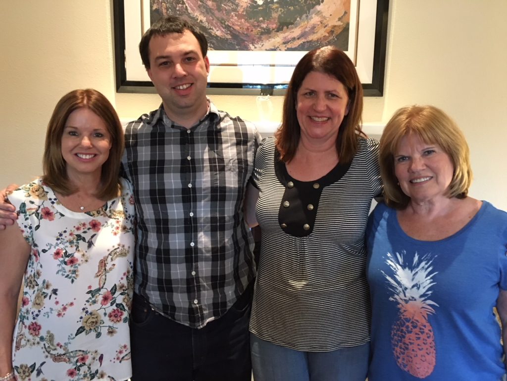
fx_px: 425
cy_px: 190
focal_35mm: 29
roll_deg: -1.3
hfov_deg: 61.7
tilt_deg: -7.3
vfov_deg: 48.2
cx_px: 254
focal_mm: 4.15
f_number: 2.2
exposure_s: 1/15
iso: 400
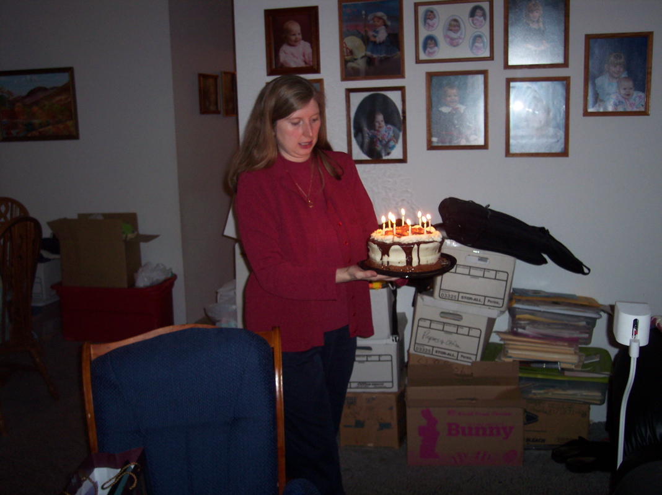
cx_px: 331
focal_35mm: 38
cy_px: 248
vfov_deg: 37.7
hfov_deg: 49.0
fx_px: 726
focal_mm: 8
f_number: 2.8
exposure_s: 1/30
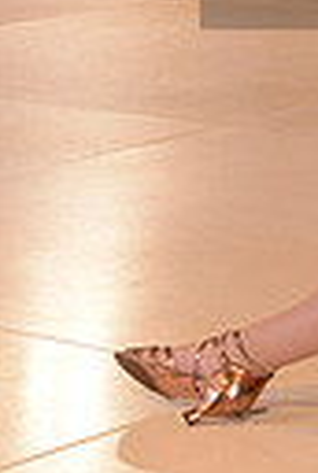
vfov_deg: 9.3
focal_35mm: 217
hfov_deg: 6.1
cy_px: -92
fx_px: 2860
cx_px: 712
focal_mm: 48
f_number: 7.1
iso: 1250
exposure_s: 1/250
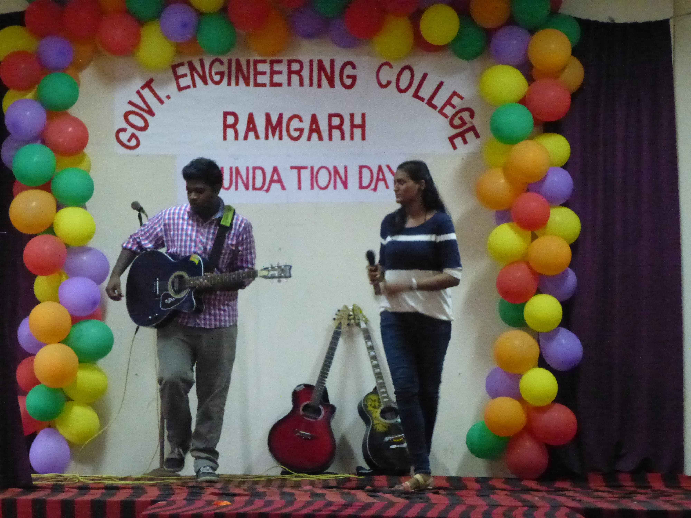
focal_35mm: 131
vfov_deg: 11.3
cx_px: 346
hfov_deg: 15.1
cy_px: 259
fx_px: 2615
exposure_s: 1/30
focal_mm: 23.4
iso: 3200
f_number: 5.2
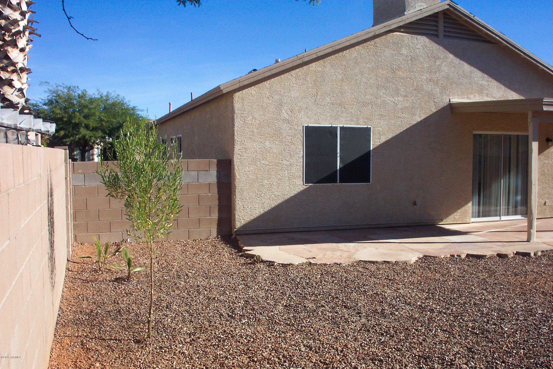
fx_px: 538
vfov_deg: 37.9
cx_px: 276
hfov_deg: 54.4
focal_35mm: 35
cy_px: 184
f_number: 9.5
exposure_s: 1/180
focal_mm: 7.5
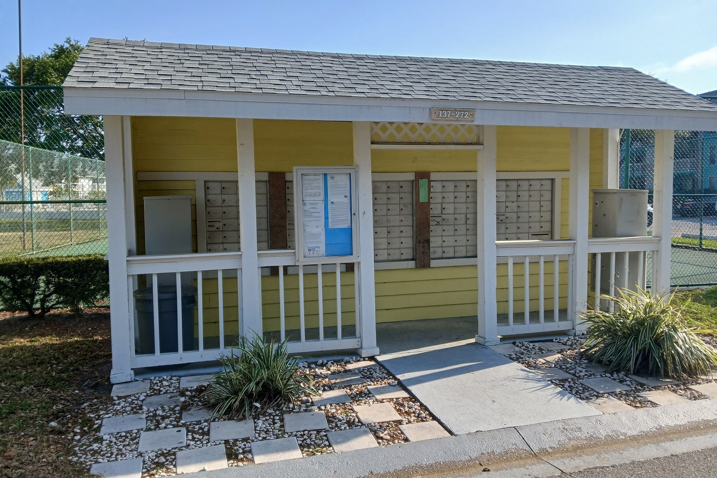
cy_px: 225
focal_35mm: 28
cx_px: 360
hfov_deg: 65.5
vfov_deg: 46.4
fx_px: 558
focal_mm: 3.98
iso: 20
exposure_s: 1/395
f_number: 1.8
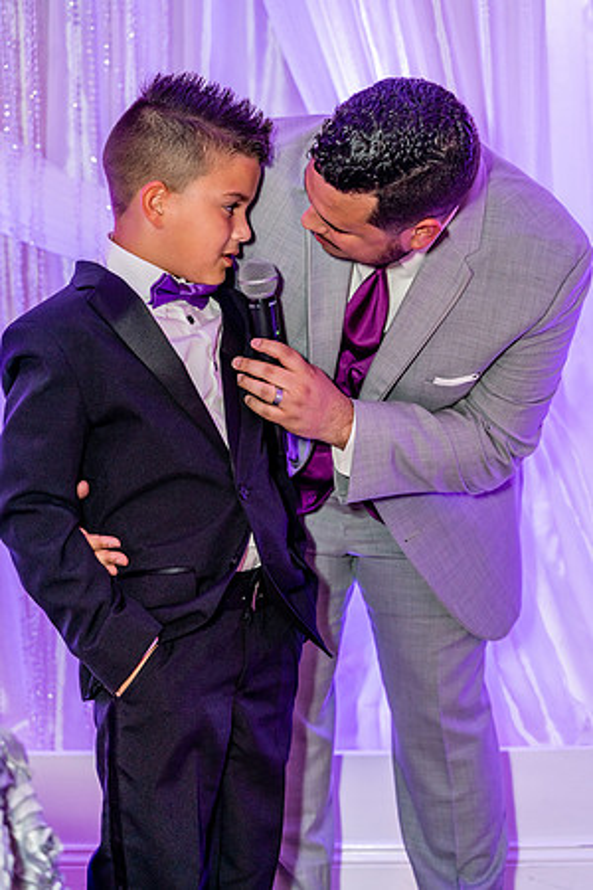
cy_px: 445
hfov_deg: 18.2
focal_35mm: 75
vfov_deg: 27.0
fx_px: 1853
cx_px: 296
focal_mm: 75
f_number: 4
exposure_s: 1/125
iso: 2000
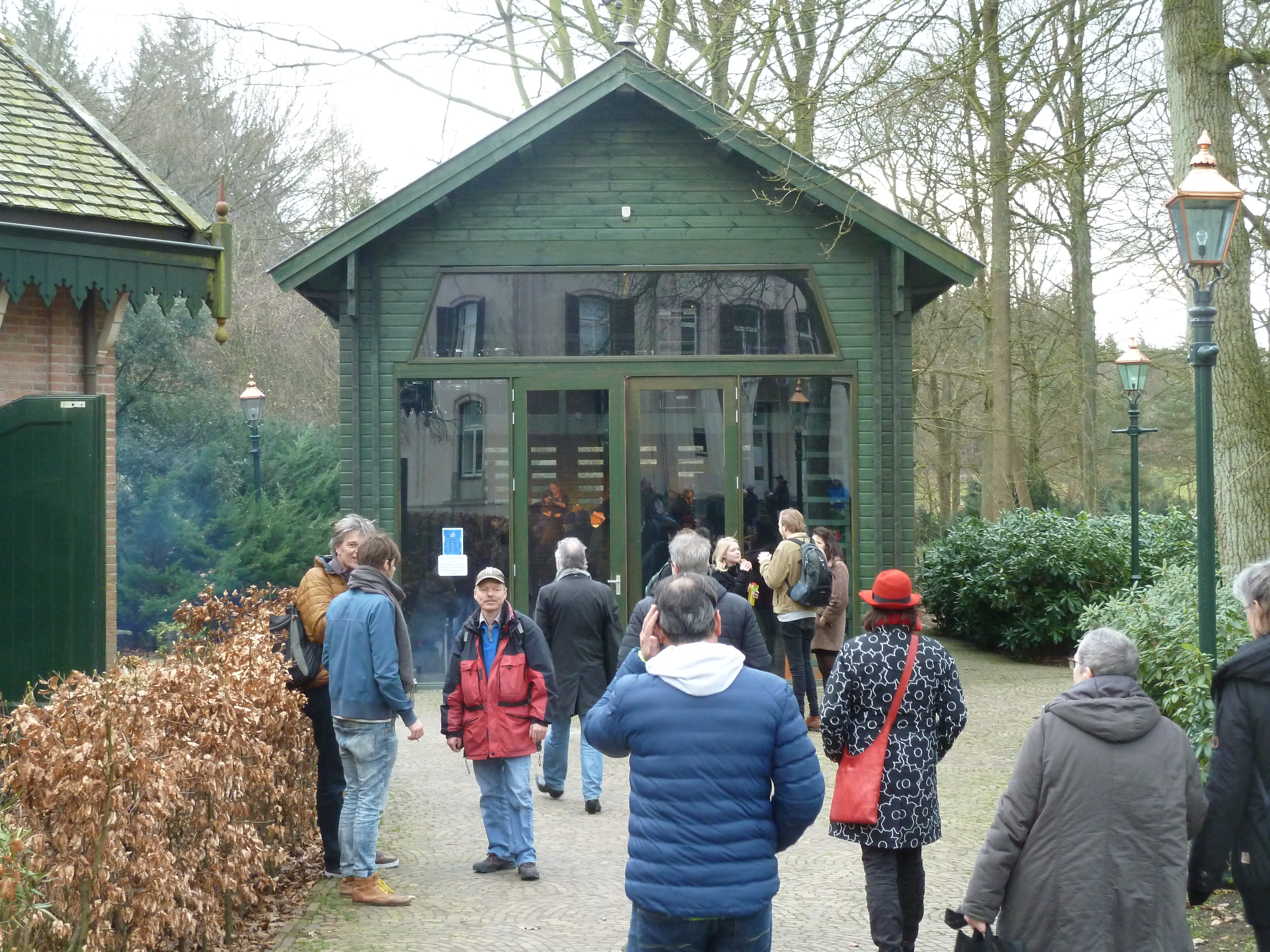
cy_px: 476
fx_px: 2165
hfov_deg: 32.7
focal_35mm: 59
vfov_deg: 24.8
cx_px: 635
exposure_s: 1/40
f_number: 3.9
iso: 320
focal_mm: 9.7
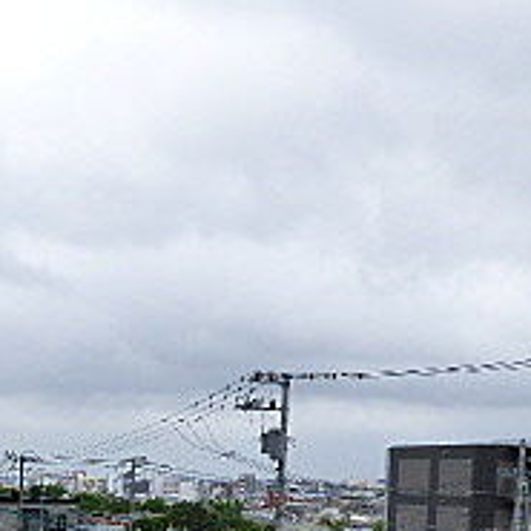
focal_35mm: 61
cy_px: 640
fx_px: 1059
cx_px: 132
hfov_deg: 27.8
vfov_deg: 25.3
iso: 160
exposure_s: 1/2000
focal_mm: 3.58
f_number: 3.2
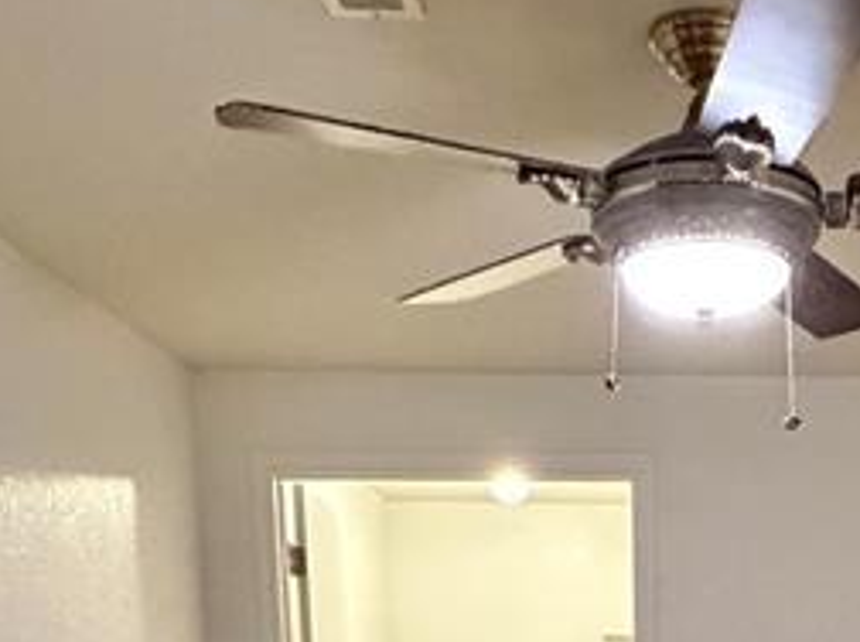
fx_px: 1413
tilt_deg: -9.3
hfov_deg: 32.3
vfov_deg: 21.6
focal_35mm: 57
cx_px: 758
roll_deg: +1.3
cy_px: 948
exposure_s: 1/60
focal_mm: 2.22
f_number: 2.2
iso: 1000
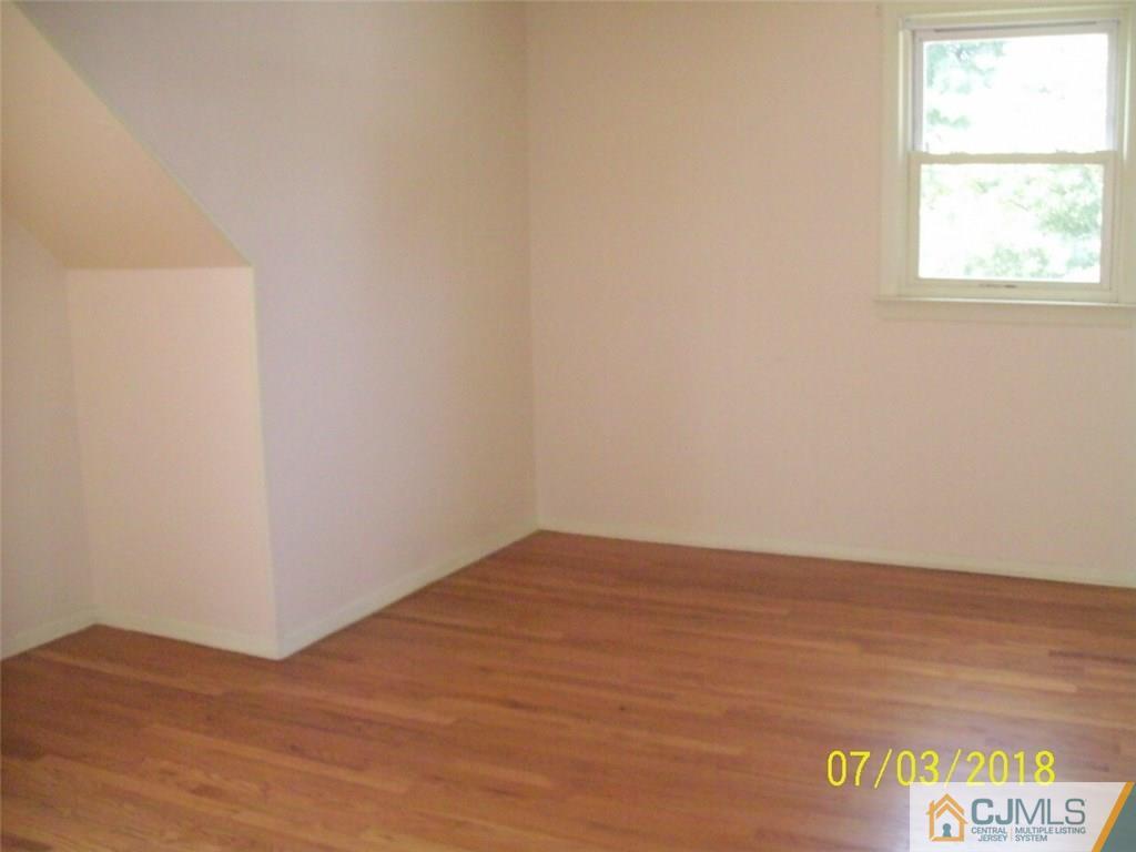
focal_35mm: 36
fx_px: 1181
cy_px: 426
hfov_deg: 51.4
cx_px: 568
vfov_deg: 39.7
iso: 160
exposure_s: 1/64
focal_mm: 6
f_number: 2.7
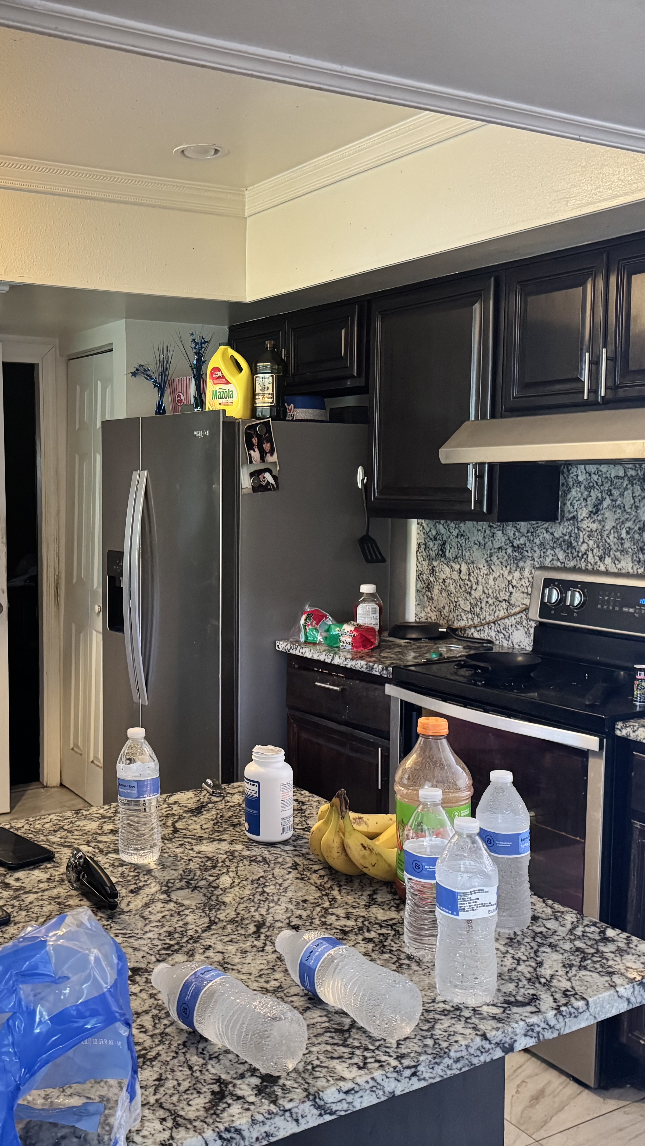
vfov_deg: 56.6
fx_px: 1064
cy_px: 573
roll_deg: -0.3
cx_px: 172
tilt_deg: -5.6
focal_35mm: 35
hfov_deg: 33.1
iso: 640
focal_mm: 6.76
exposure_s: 1/60
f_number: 1.78
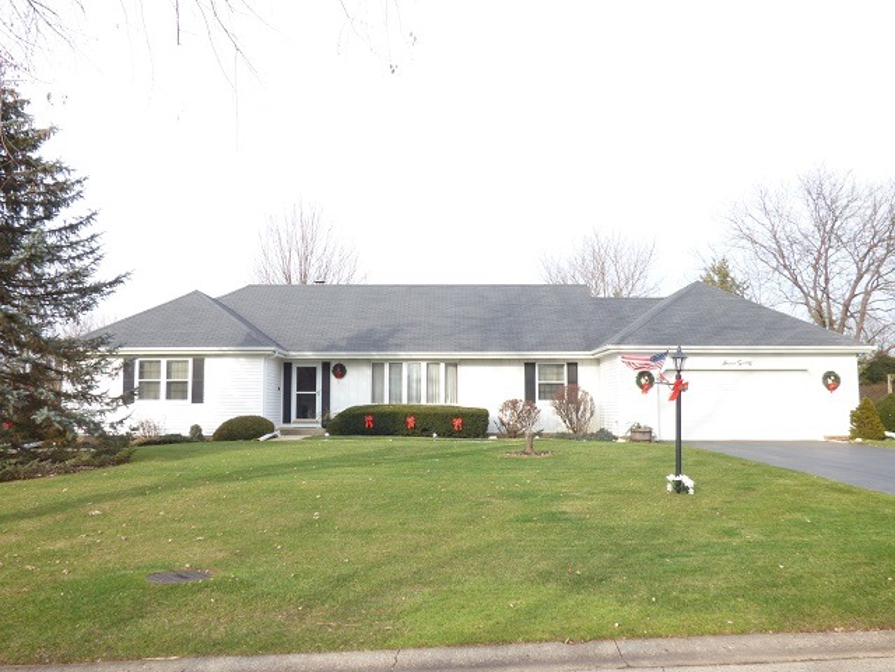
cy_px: 336
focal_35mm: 31
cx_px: 448
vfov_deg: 45.4
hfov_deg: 58.4
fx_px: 802
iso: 100
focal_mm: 5.53
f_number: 7.1
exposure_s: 1/60
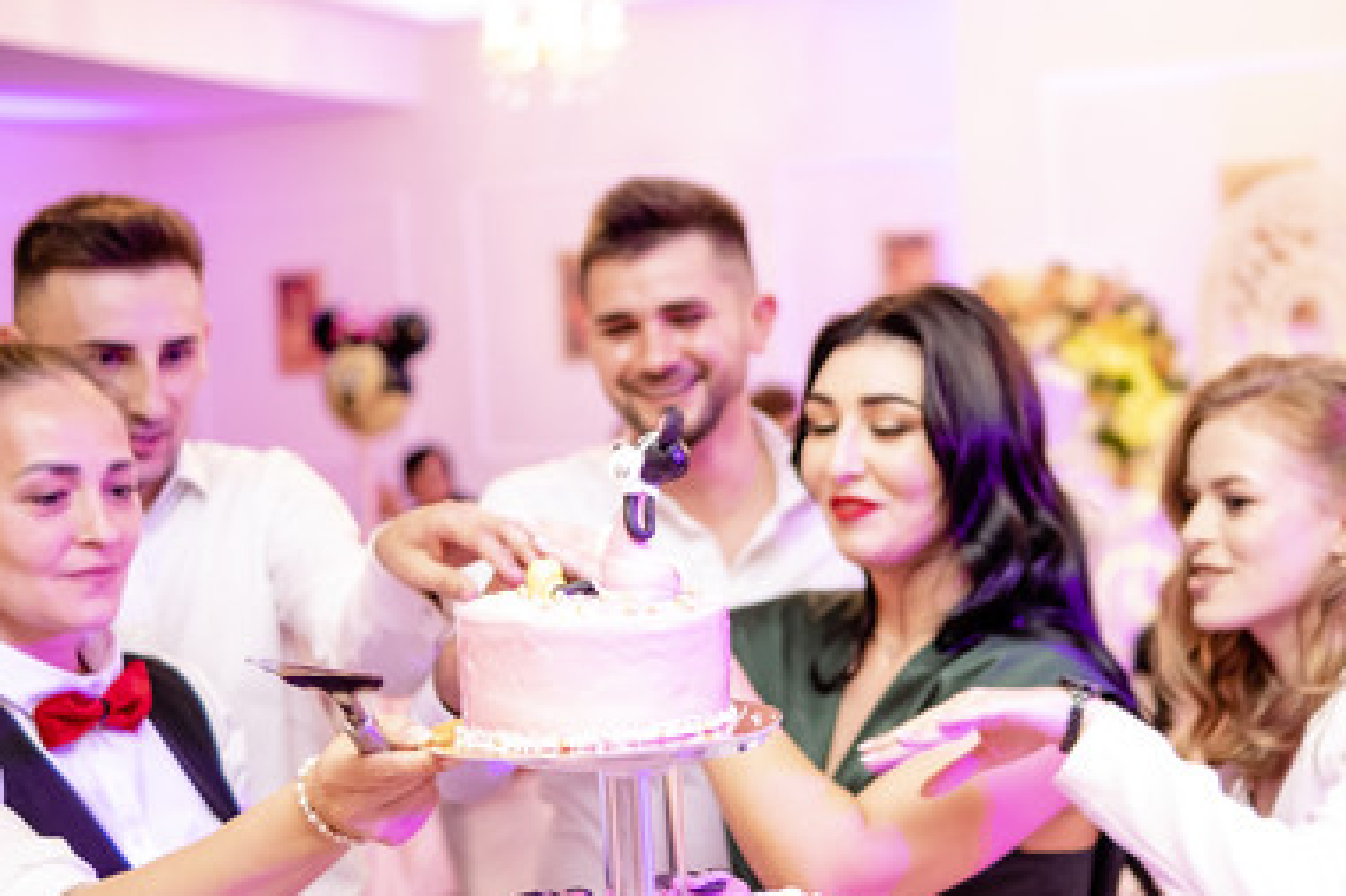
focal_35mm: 59
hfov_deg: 33.7
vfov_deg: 23.0
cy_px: 483
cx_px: 893
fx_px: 2205
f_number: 1.4
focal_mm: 23
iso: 800
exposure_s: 1/160
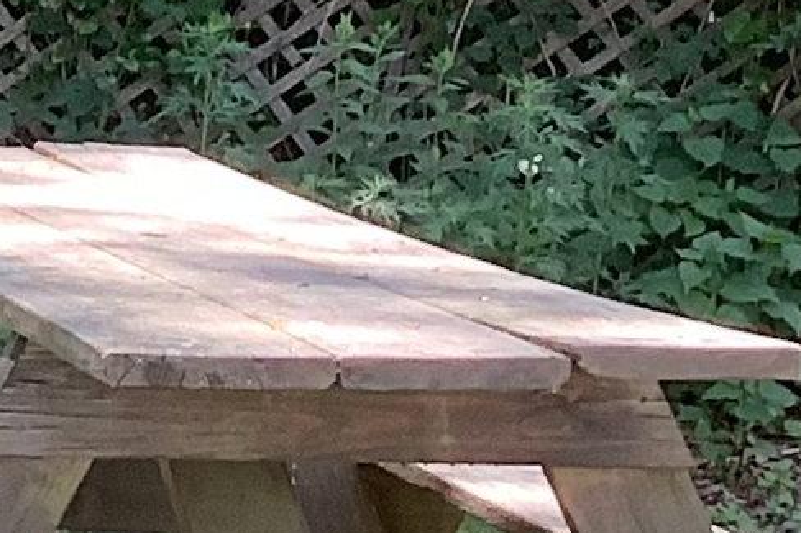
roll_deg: +1.4
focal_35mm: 203
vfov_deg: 6.8
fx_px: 4515
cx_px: -1444
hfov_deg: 8.7
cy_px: 110
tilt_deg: -5.7
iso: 64
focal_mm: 3.3
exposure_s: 1/120
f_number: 2.4
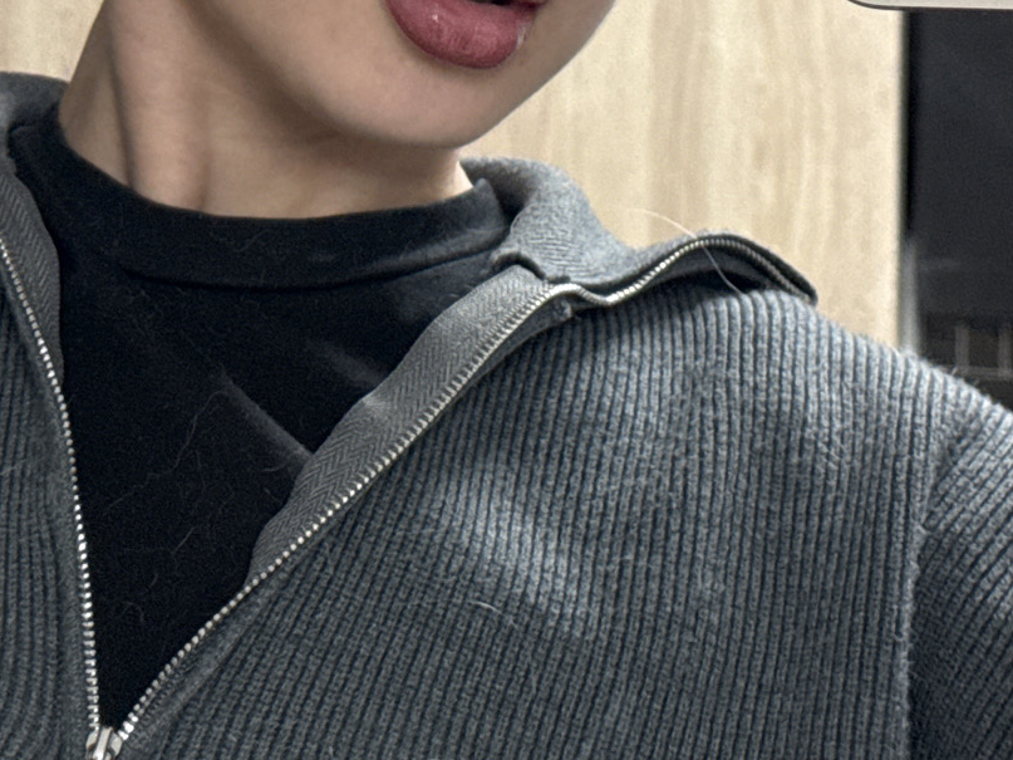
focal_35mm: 119
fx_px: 3482
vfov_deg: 12.2
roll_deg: +0.1
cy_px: -134
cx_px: 447
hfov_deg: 16.5
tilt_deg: -2.3
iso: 320
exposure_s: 1/33
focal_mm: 6.76
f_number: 1.78
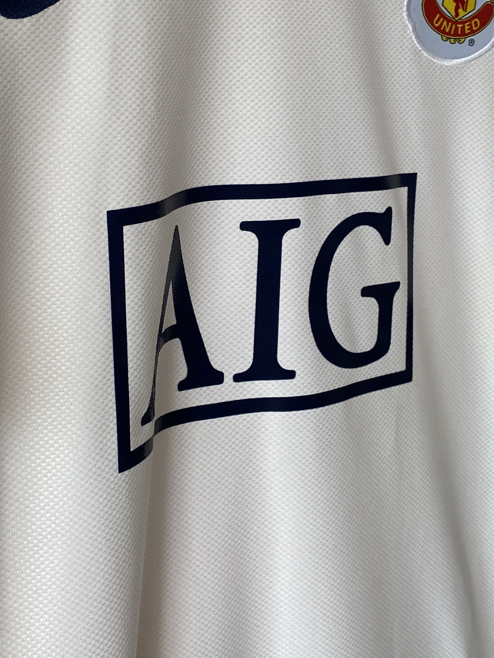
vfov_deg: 30.4
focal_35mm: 63
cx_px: 156
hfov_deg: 23.2
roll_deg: -0.2
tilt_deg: -7.1
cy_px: 200
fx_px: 1199
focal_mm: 4.25
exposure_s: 1/161
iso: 32
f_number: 1.8
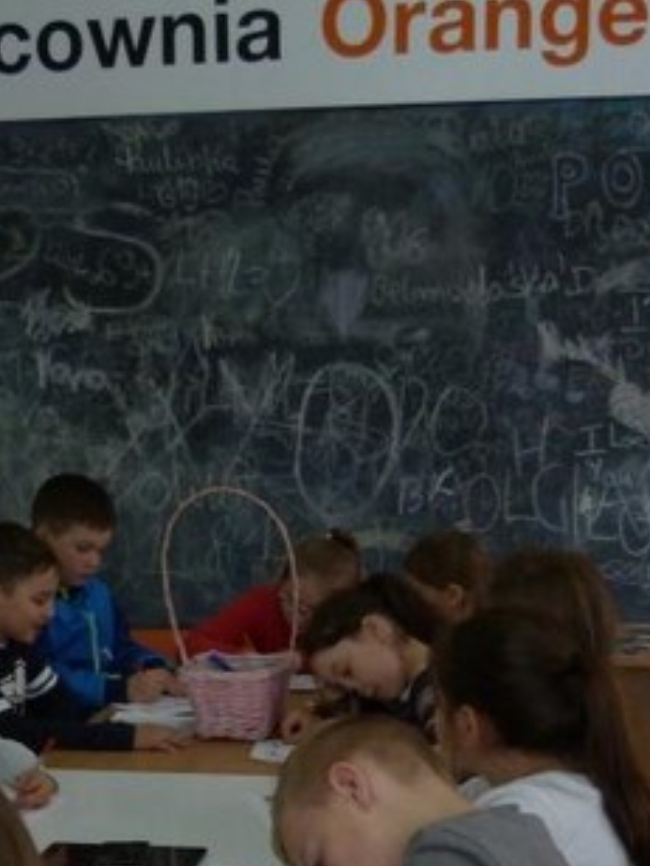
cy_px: 754
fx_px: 1627
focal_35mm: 65
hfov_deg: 22.5
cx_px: 219
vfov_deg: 28.8
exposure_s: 1/60
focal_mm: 4.5
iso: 200
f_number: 2.8
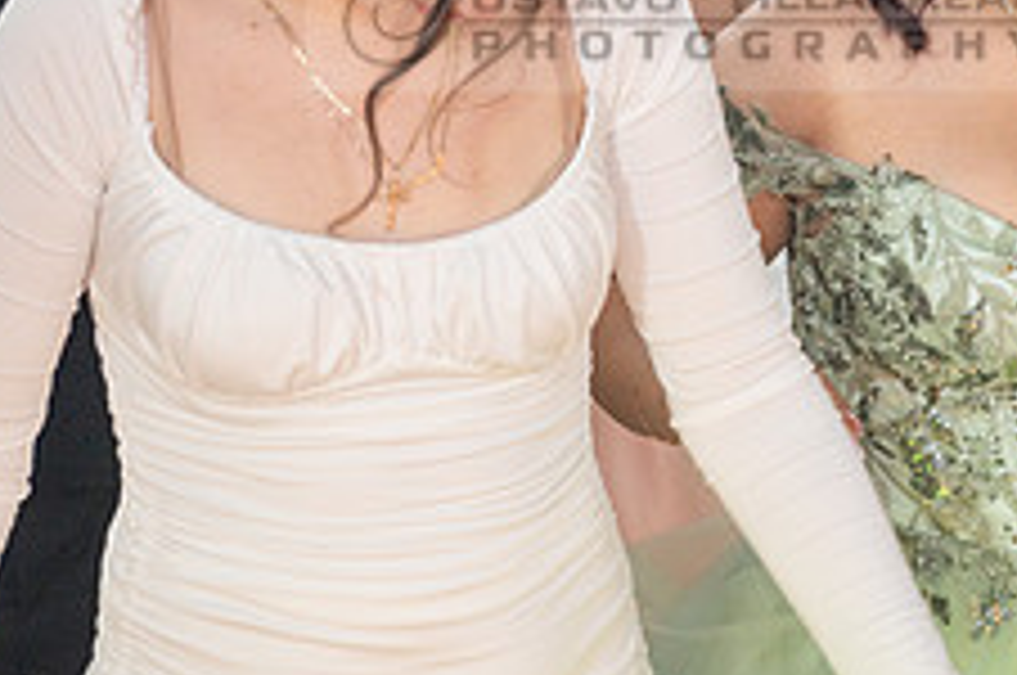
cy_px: -16
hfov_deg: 11.4
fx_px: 5078
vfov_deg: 7.6
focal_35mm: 180
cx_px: 698
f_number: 4.5
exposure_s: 1/100
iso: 500
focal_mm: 70
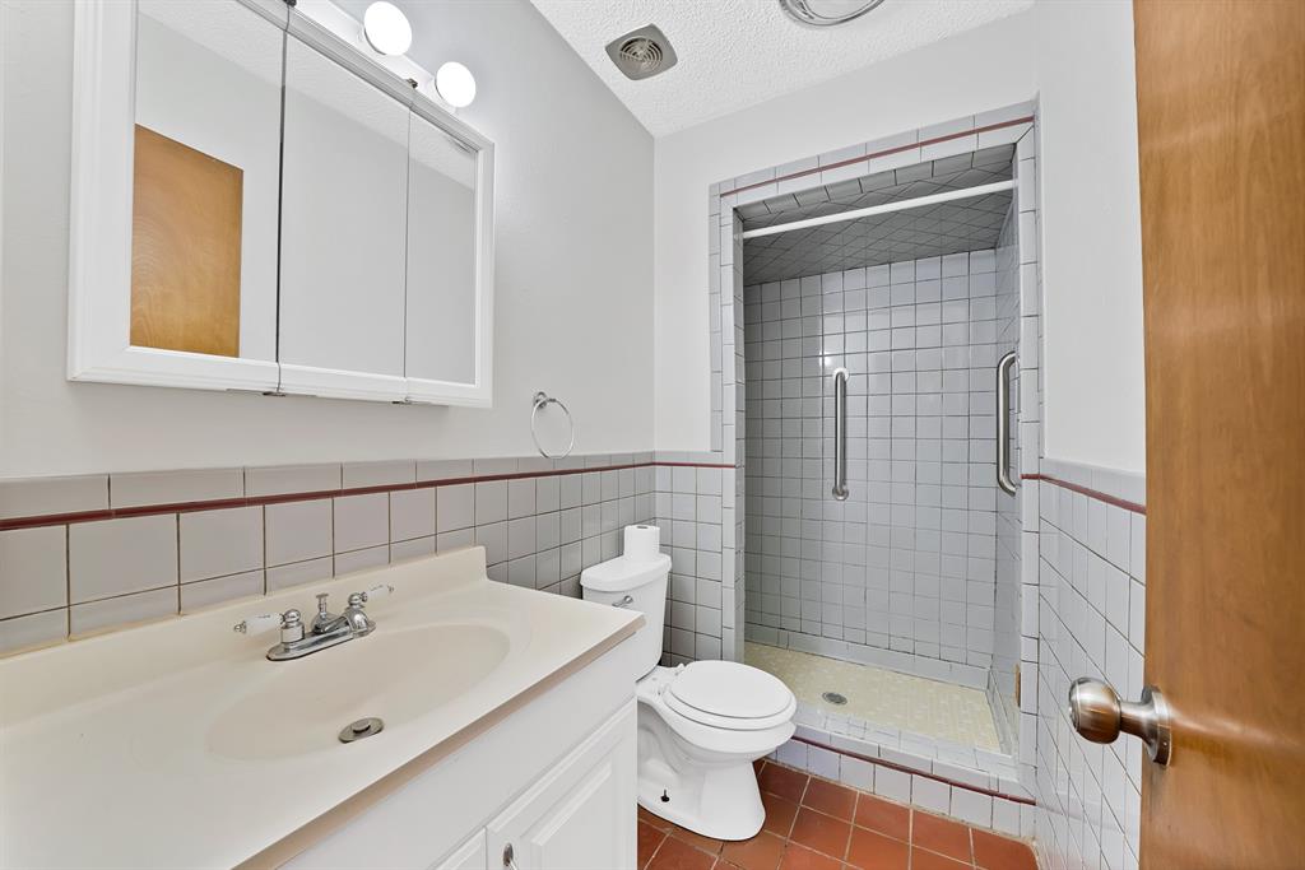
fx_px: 435
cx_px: 652
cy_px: 435
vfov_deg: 90.0
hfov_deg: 112.6
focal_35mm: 12
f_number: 9
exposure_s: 1/1.67
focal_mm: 12
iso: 640
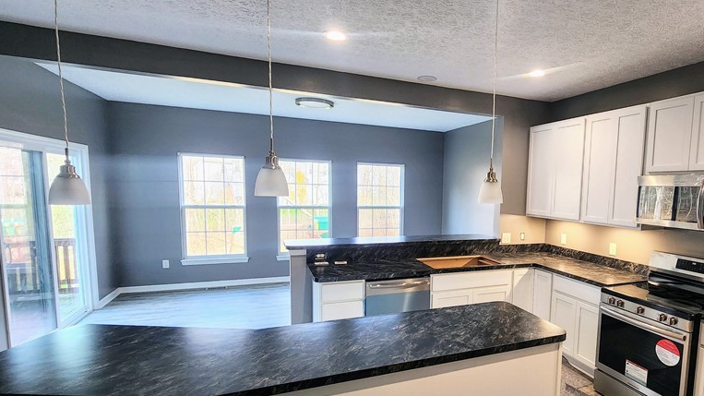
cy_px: 228
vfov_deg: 58.1
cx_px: 447
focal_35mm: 19
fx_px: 355
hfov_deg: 87.5
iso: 200
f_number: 2.2
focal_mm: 2.2
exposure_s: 1/60
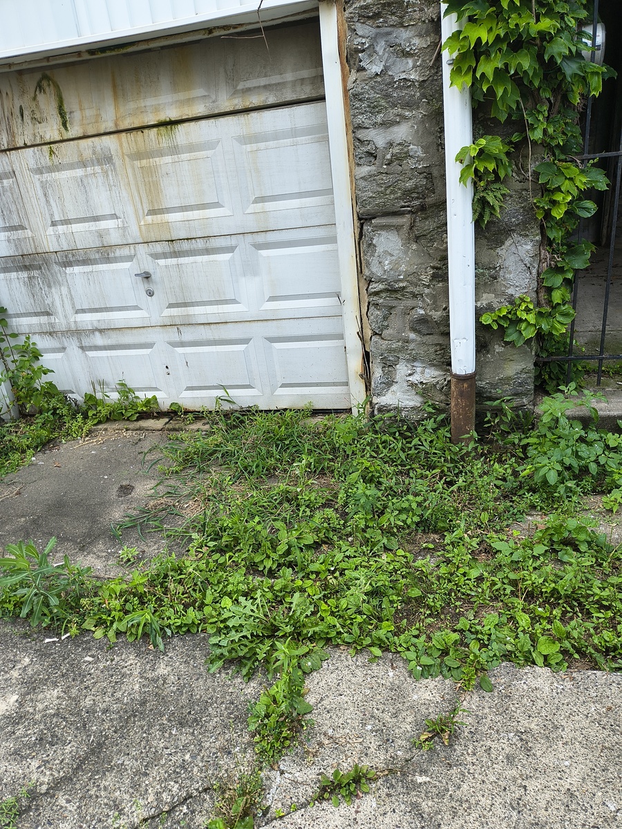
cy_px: 414
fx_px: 599
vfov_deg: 69.4
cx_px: 311
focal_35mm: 25
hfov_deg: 54.9
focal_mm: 4.68
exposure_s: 1/348
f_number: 1.7
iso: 100
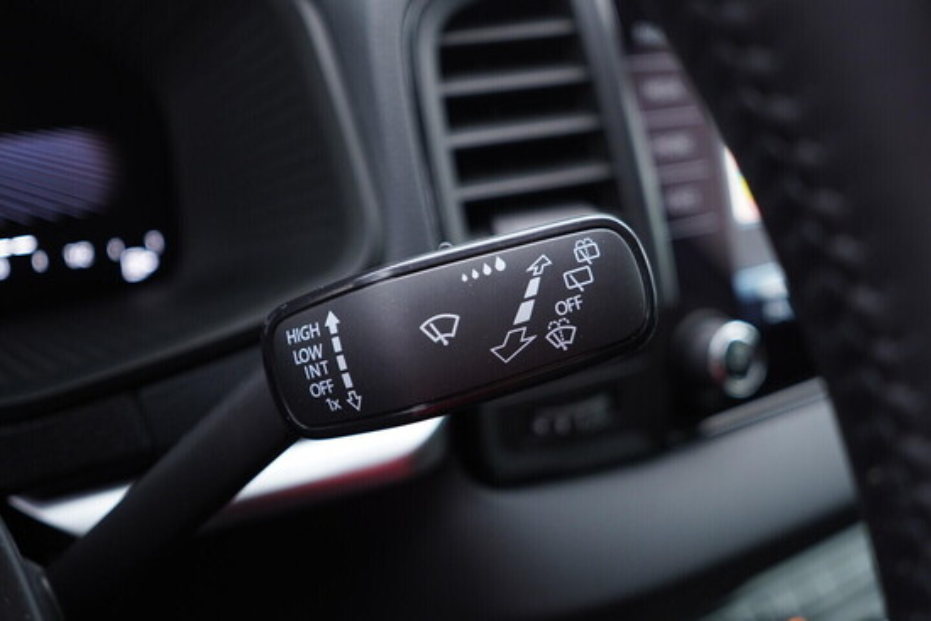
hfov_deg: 53.1
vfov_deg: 36.9
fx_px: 931
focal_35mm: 36
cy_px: 310
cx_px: 466
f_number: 2.8
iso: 400
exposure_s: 1/40
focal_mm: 24
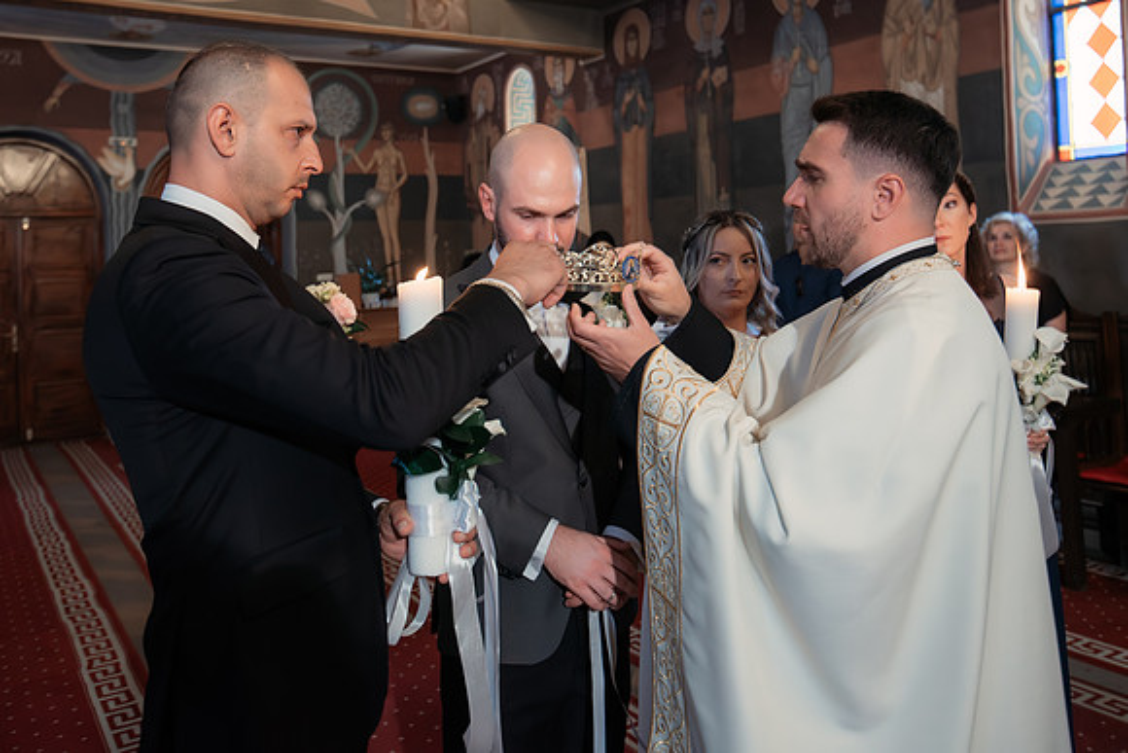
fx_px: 934
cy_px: 243
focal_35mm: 30
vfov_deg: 43.2
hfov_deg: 62.1
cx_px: 507
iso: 3200
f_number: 2.8
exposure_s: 1/200
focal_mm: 22
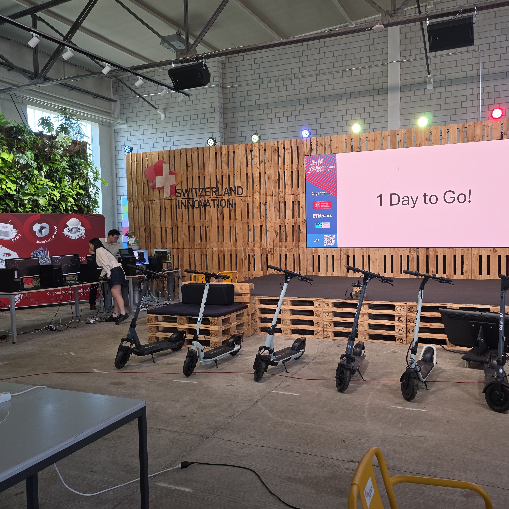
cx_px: 313
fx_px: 466
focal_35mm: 28
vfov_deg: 57.3
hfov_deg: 56.7
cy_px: 246
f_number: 1.7
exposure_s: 1/60
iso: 32
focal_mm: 6.25
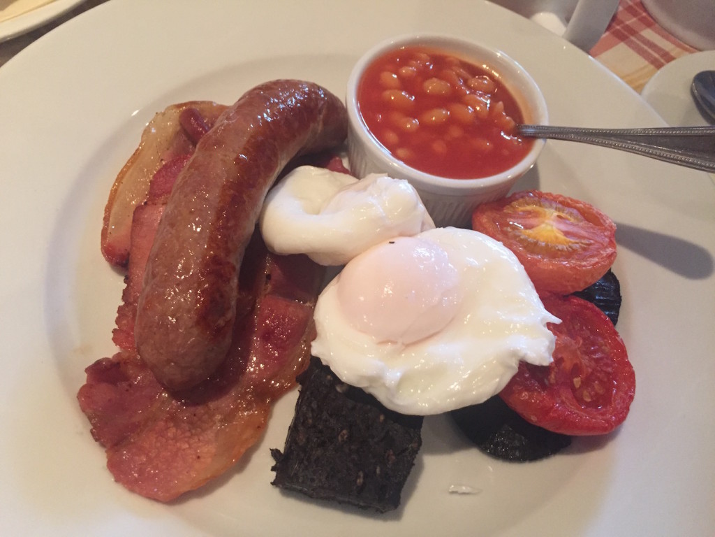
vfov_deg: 48.2
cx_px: 358
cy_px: 268
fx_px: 599
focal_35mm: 29
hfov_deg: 61.7
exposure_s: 1/33
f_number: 2.2
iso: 320
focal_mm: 4.15
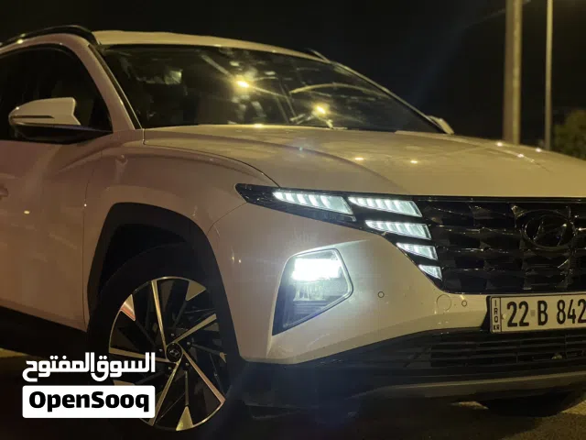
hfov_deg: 25.3
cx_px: 293
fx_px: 1304
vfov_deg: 19.1
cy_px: 220
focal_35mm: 77
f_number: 2.8
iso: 250
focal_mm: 9
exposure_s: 1/40
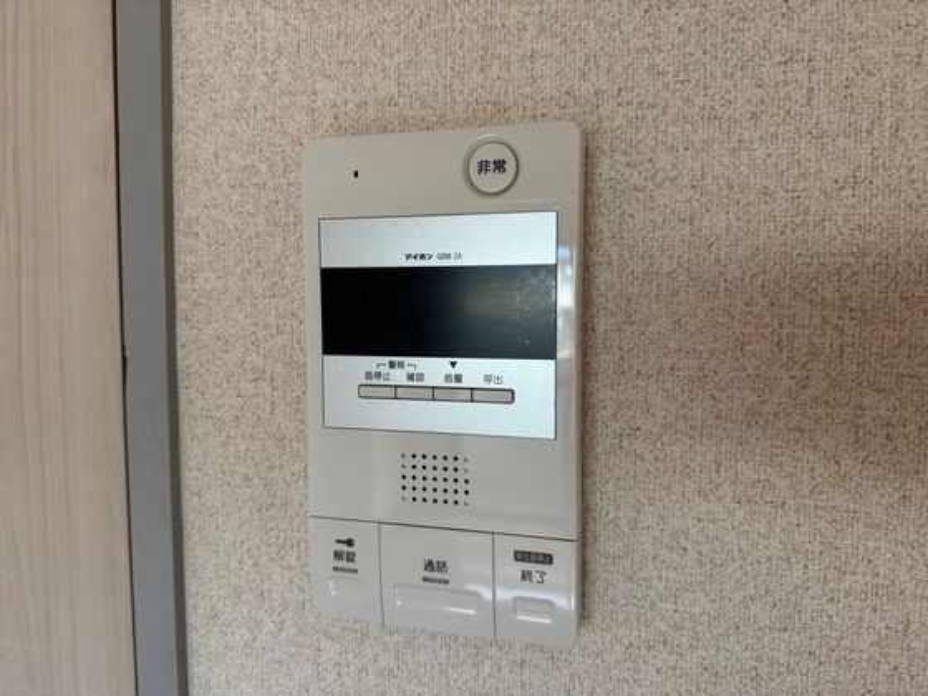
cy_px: 348
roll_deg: -0.1
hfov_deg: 71.6
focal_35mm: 24
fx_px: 643
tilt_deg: -4.3
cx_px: 464
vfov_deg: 56.8
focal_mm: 6.76
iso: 200
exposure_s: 1/116
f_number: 1.78
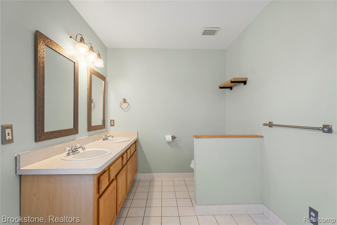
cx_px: 168
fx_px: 159
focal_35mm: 17
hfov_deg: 93.3
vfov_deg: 70.4
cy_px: 112
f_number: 4
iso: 100
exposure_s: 1/4
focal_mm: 17
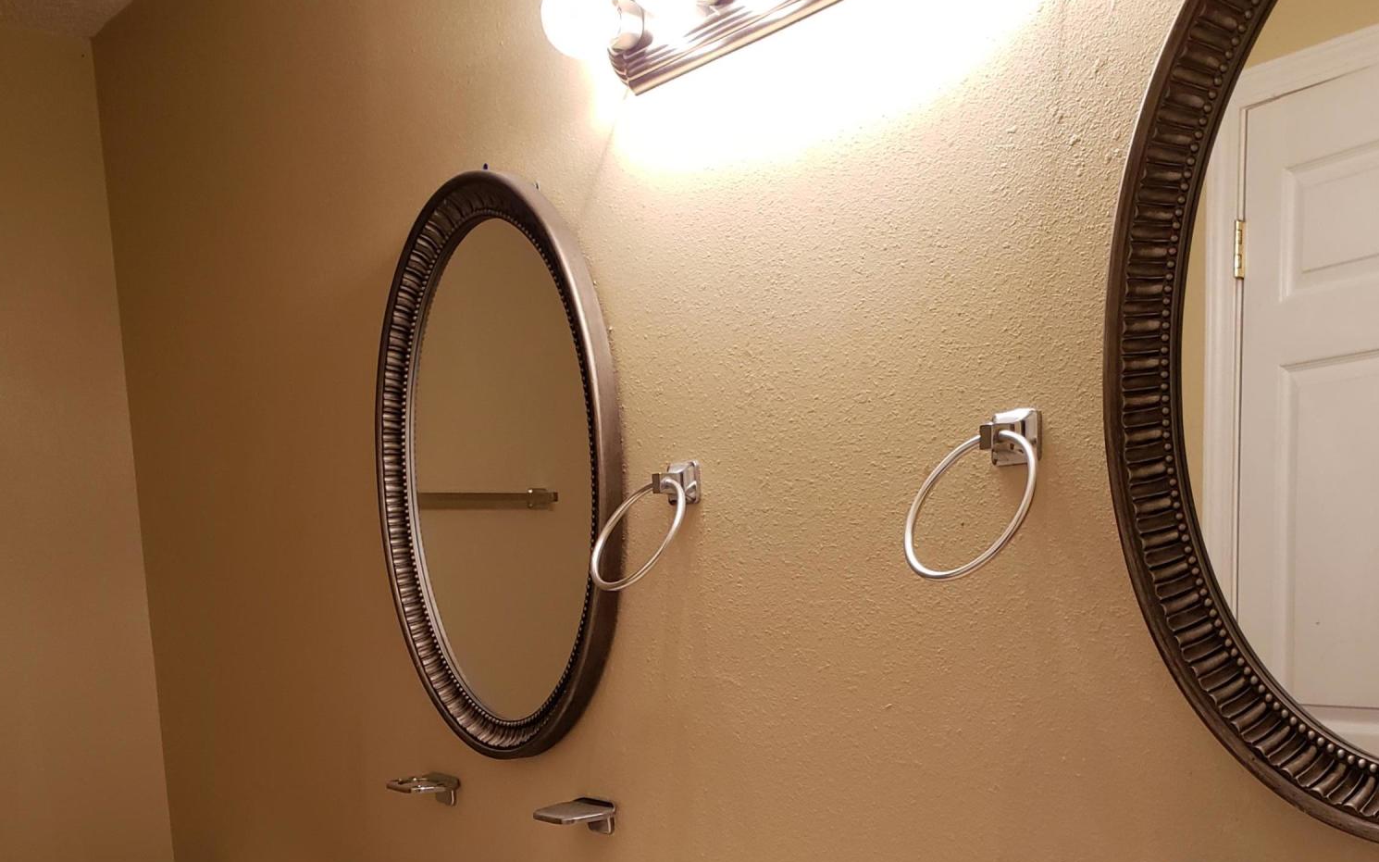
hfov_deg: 52.8
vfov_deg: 31.7
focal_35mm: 37
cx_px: 687
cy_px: 867
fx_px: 1390
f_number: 2.4
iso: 250
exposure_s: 1/60
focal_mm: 4.3
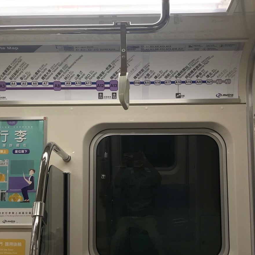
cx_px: 85
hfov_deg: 47.7
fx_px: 283
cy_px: 129
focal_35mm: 34
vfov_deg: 48.4
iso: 25
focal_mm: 3.99
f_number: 1.8
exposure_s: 1/40
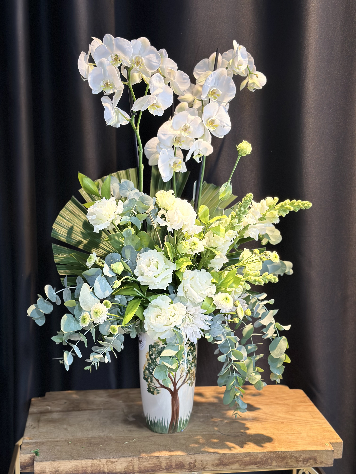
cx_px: 178
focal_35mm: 48
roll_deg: +0.0
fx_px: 658
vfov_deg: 39.7
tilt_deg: -9.3
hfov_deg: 30.3
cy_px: 237
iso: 125
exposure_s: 1/50
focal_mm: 6.86
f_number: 1.78
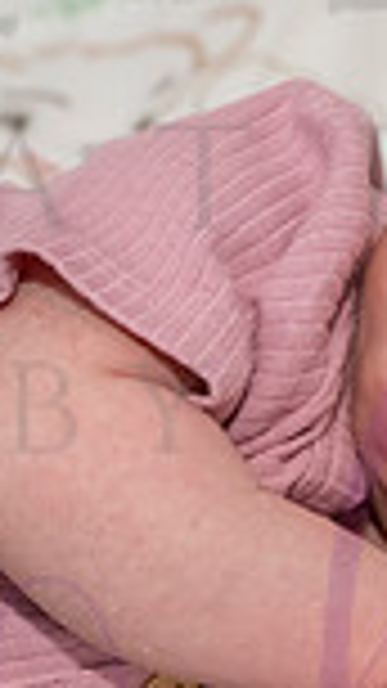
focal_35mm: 198
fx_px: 3614
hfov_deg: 6.1
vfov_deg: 10.9
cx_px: 194
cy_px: 398
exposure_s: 1/250
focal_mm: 50
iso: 800
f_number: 4
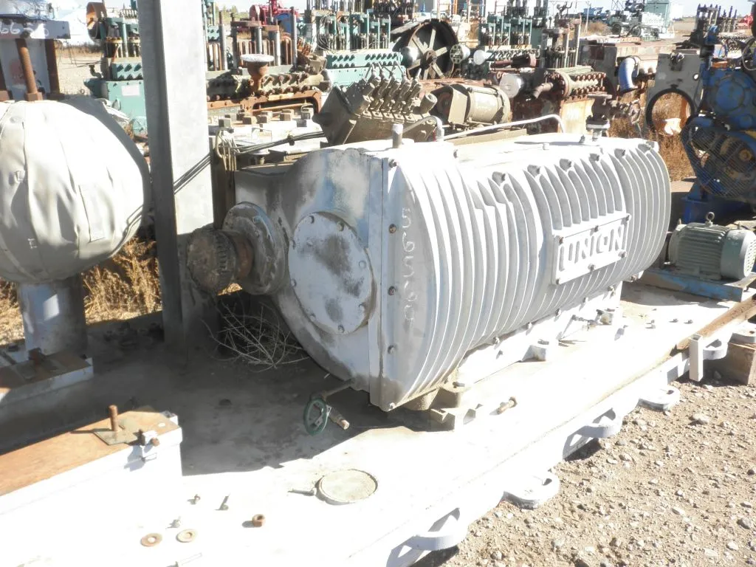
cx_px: 378
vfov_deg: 40.7
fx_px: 764
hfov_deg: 52.6
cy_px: 284
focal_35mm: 35
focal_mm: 6.1
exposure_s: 1/320
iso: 64
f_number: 3.2
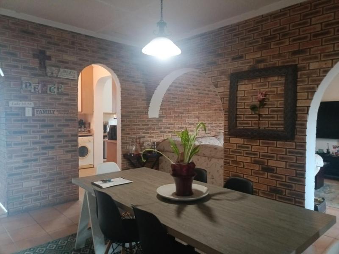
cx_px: 170
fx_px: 245
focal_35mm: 25
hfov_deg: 69.4
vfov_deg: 54.9
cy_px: 127
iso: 1250
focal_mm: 4.7
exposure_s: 1/33.3
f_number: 1.7
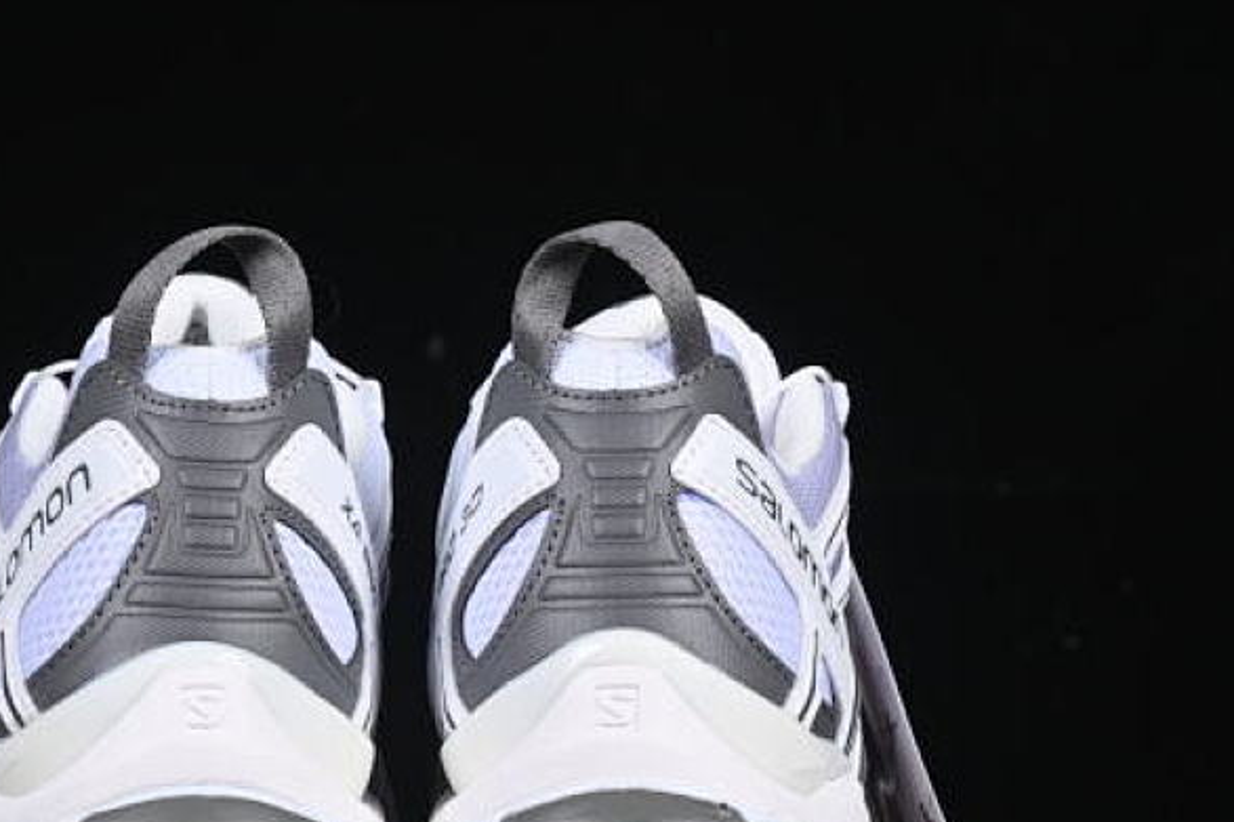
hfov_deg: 14.8
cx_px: 435
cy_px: 467
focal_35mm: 138
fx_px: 4729
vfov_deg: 9.9
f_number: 8
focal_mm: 50
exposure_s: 1/80
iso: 160
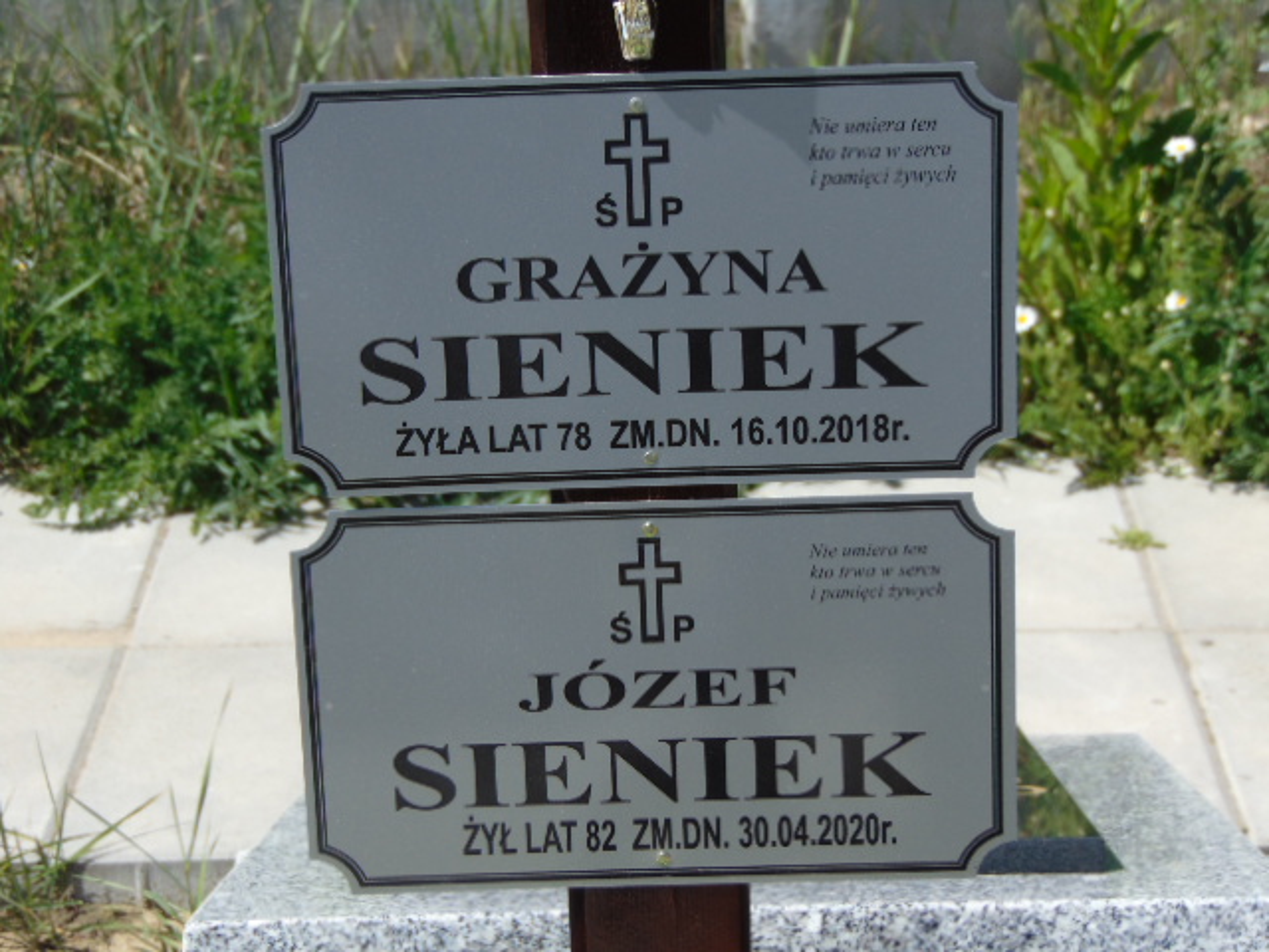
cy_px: 476
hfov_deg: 18.2
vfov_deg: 13.7
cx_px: 634
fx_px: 3959
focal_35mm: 108
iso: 80
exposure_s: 1/800
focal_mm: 19.4
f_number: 3.9
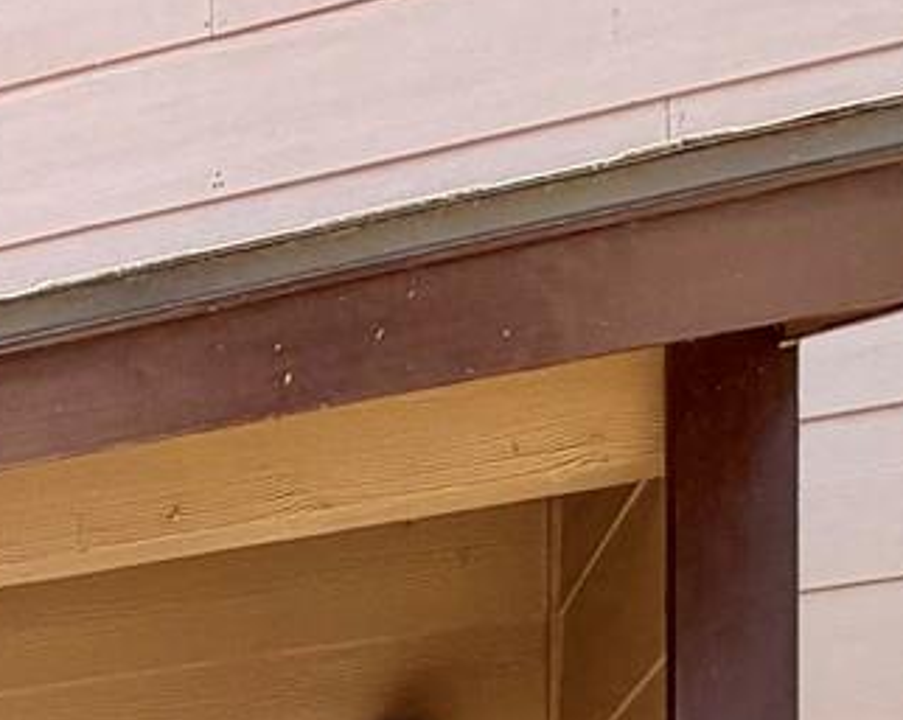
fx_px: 1816
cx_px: -491
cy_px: 1398
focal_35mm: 68
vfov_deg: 17.1
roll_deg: +2.5
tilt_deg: -3.0
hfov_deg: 22.4
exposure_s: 1/222
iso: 50
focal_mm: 2.22
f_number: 2.2
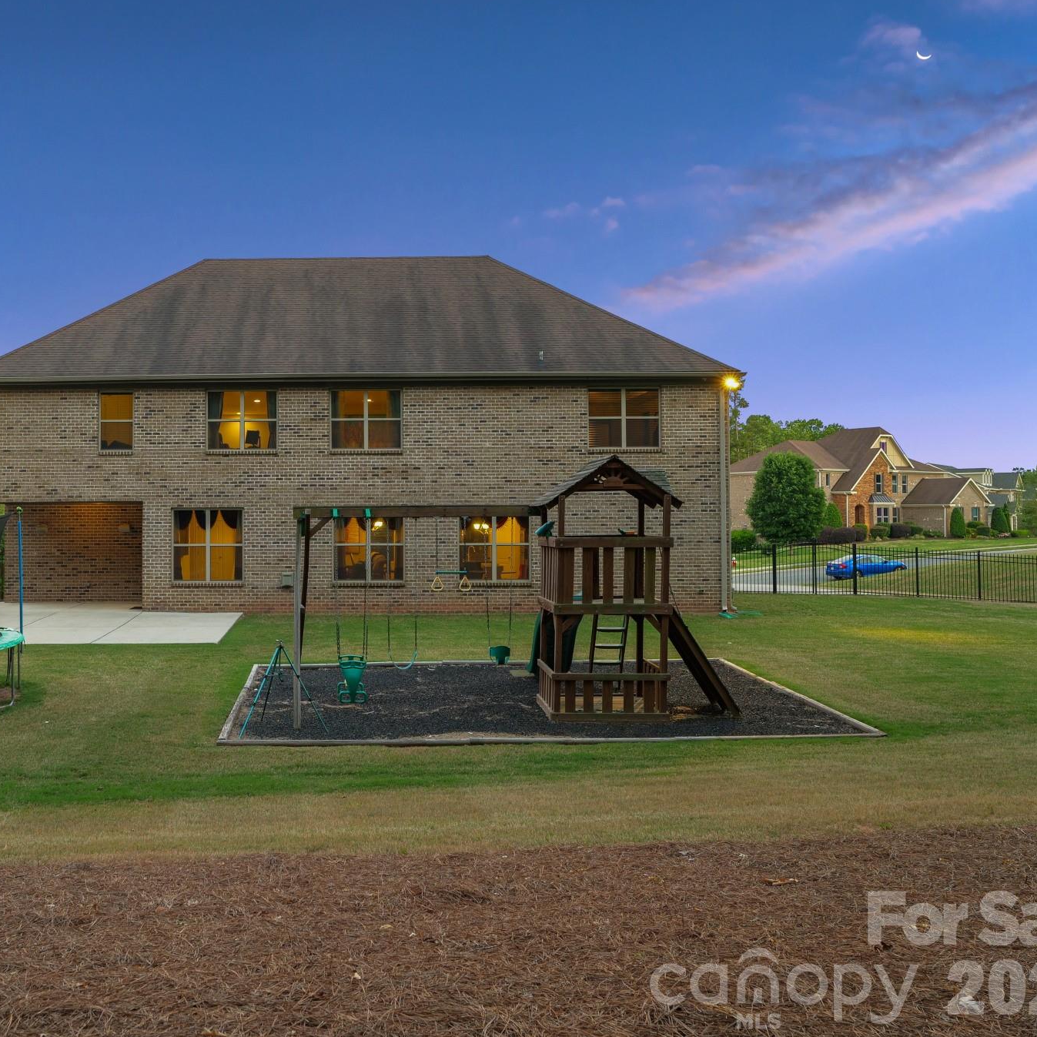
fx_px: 1051
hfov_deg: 51.3
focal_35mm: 31
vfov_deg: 52.5
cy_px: 517
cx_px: 325
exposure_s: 1/2
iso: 800
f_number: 8
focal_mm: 24
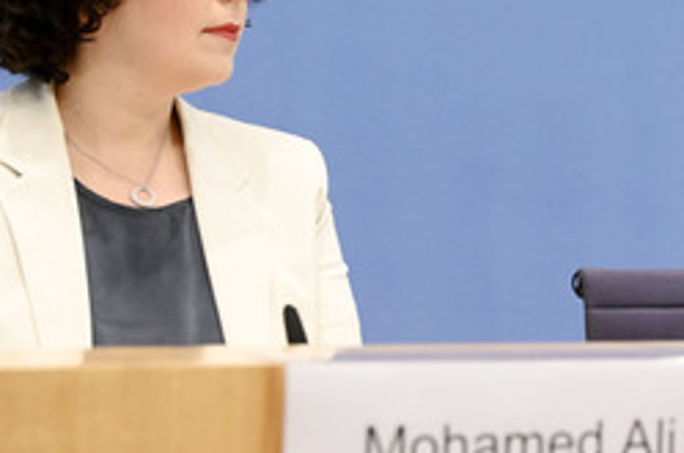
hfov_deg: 16.0
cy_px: 146
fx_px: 2408
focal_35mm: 127
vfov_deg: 10.7
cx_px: 608
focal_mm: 70
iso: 5000
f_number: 5.6
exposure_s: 1/640
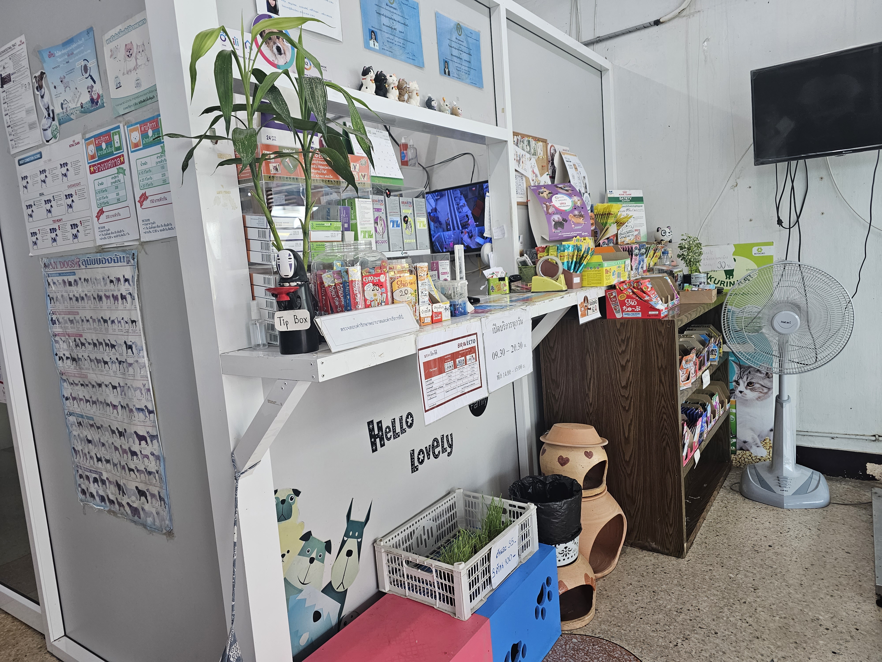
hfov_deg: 73.9
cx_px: 441
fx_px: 586
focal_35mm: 23
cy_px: 331
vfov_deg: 58.9
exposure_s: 1/100
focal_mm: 6.3
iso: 125
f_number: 1.7
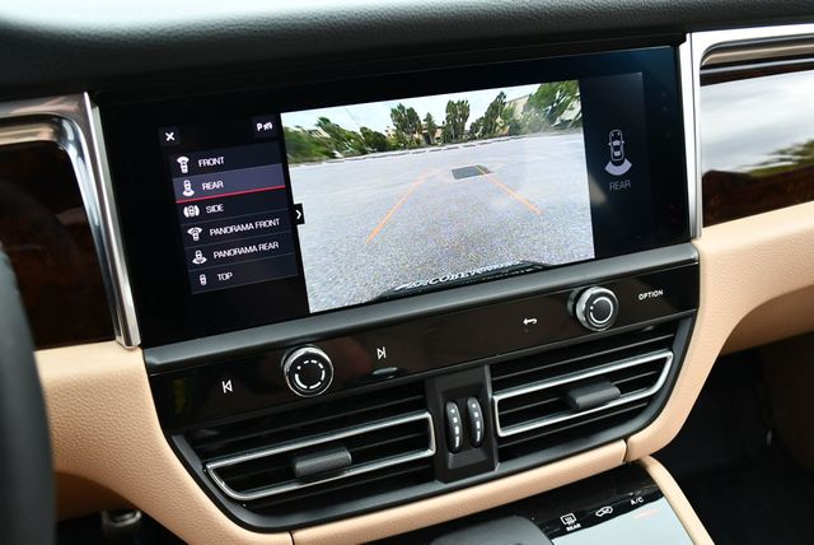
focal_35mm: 36
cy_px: 272
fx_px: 815
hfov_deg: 53.1
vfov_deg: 36.9
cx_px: 407
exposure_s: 1/250
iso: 560
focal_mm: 18
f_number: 3.5
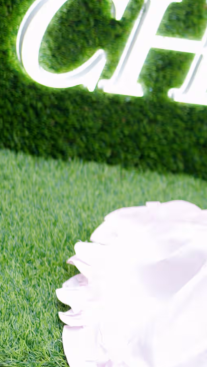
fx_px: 2147
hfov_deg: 5.4
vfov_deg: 9.8
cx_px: 466
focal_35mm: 220
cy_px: 155
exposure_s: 1/160
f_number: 1.8
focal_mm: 50
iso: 100
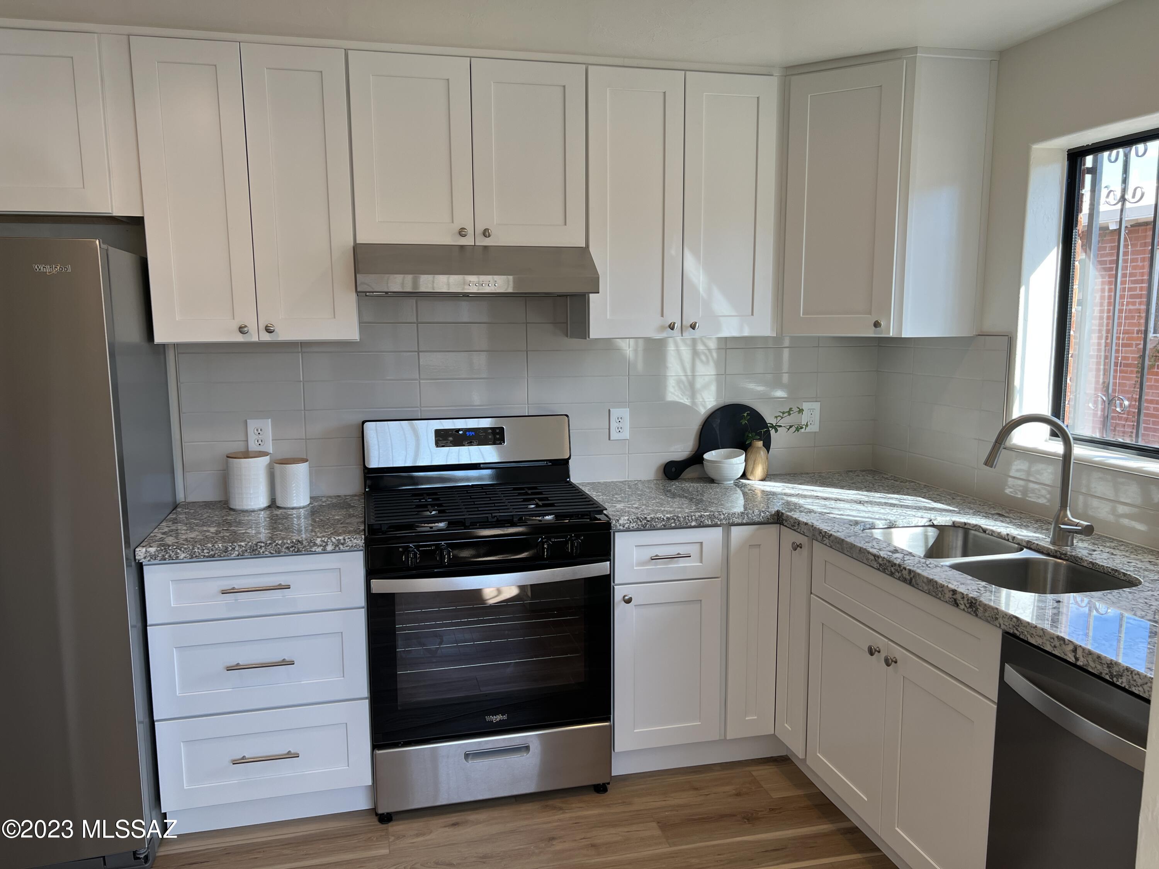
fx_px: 871
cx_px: 580
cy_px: 434
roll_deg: +0.8
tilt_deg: -8.2
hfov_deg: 67.3
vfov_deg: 53.1
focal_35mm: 26
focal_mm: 5.7
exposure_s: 1/142
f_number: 1.5
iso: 32
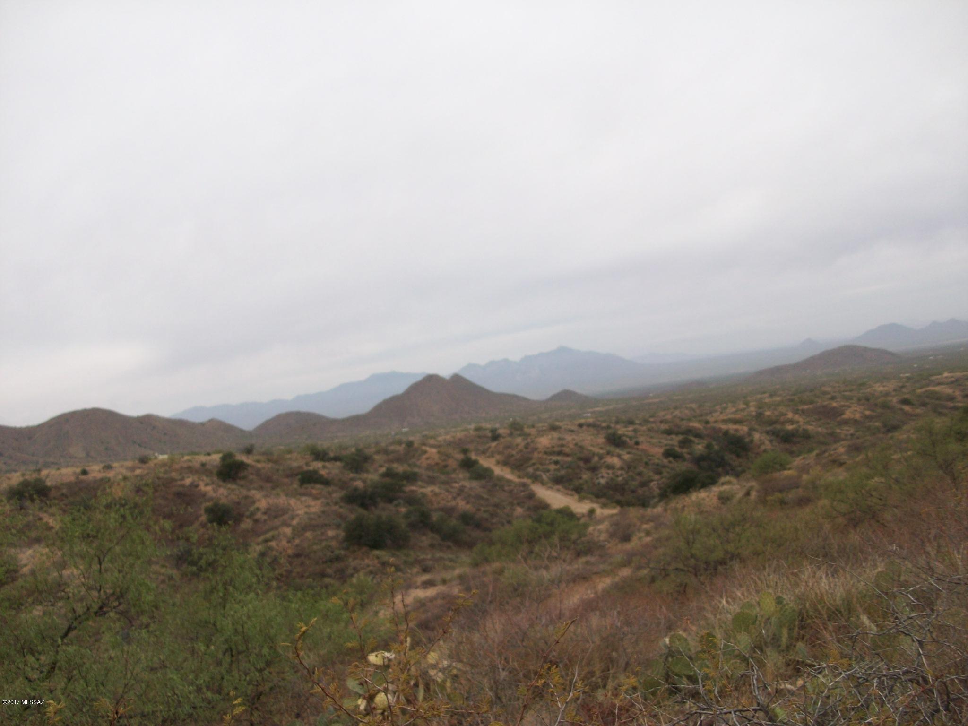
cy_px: 363
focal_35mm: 34
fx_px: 951
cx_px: 484
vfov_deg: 41.8
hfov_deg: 54.0
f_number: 2.8
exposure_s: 1/345
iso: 64
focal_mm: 5.7
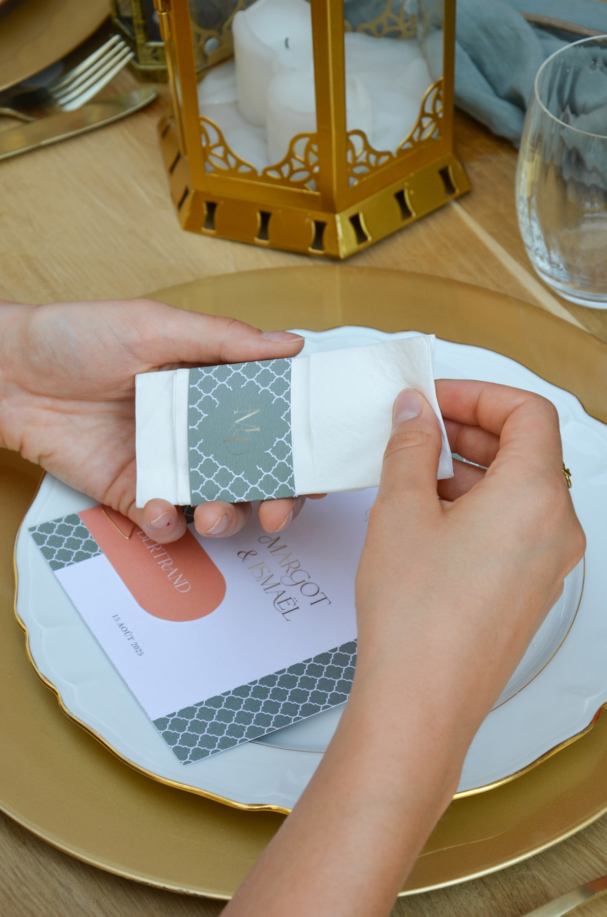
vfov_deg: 26.0
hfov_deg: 17.4
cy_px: 458
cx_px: 304
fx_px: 1982
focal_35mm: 78
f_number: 8
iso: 160
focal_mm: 52
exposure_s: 1/250
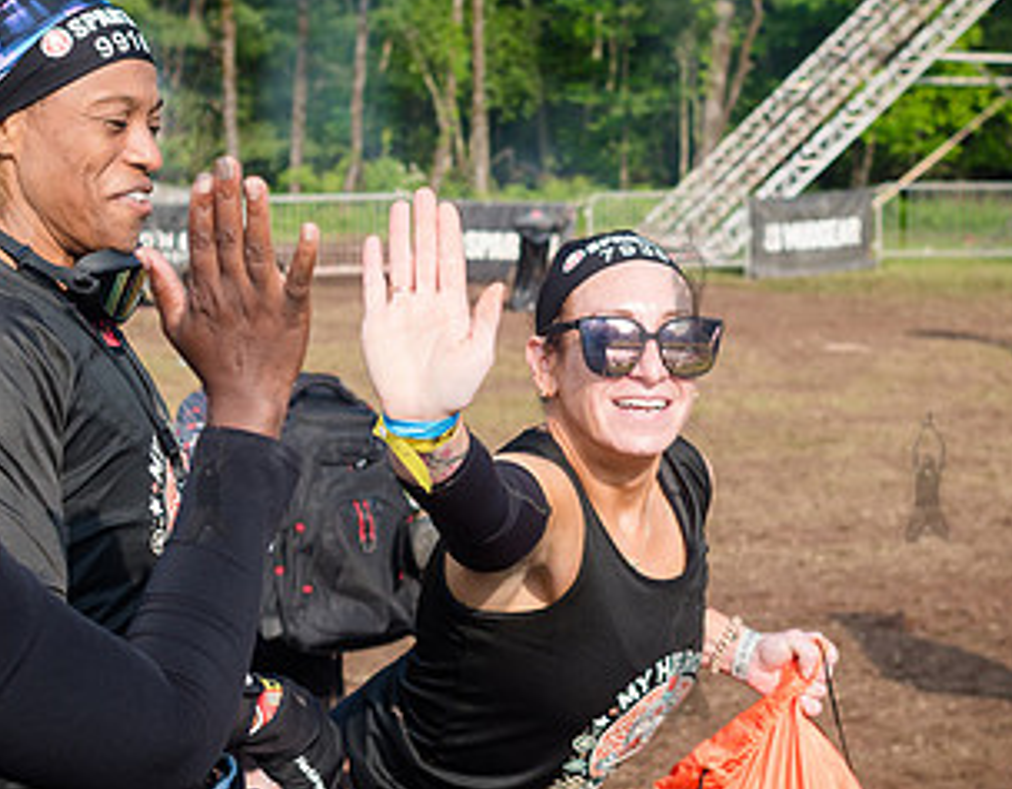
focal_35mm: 86
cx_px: 507
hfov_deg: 22.4
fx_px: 2550
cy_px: 385
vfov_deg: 17.6
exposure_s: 1/800
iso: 250
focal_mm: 35
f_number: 4.5
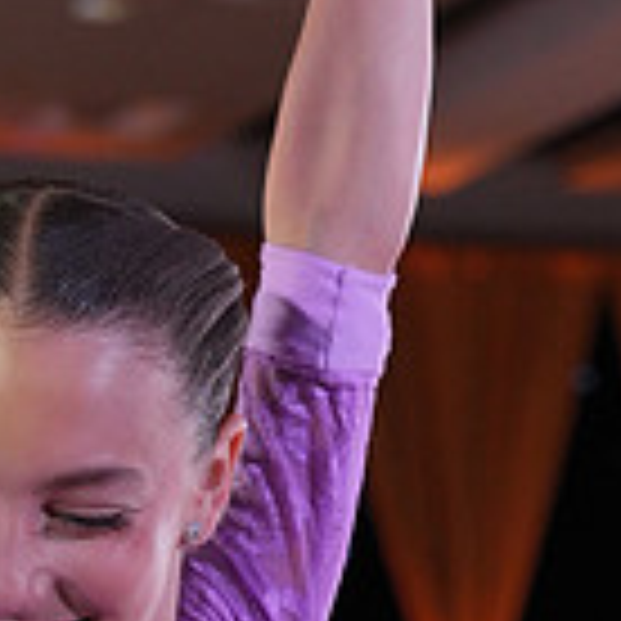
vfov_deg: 9.4
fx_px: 3633
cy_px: 1035
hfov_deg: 9.6
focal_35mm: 179
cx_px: -155
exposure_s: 1/500
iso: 1250
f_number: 4
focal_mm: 50
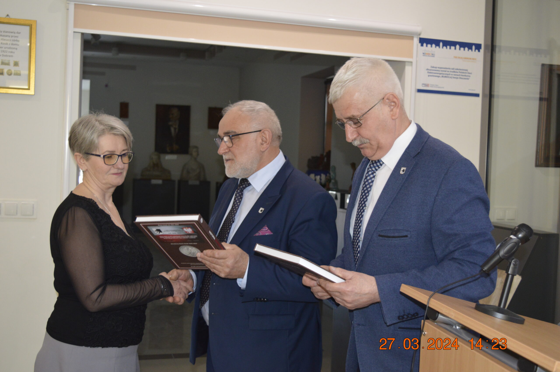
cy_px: 186
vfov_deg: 30.8
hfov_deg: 45.0
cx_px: 280
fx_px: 676
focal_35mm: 44
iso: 1100
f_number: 4.2
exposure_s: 1/60
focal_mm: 29
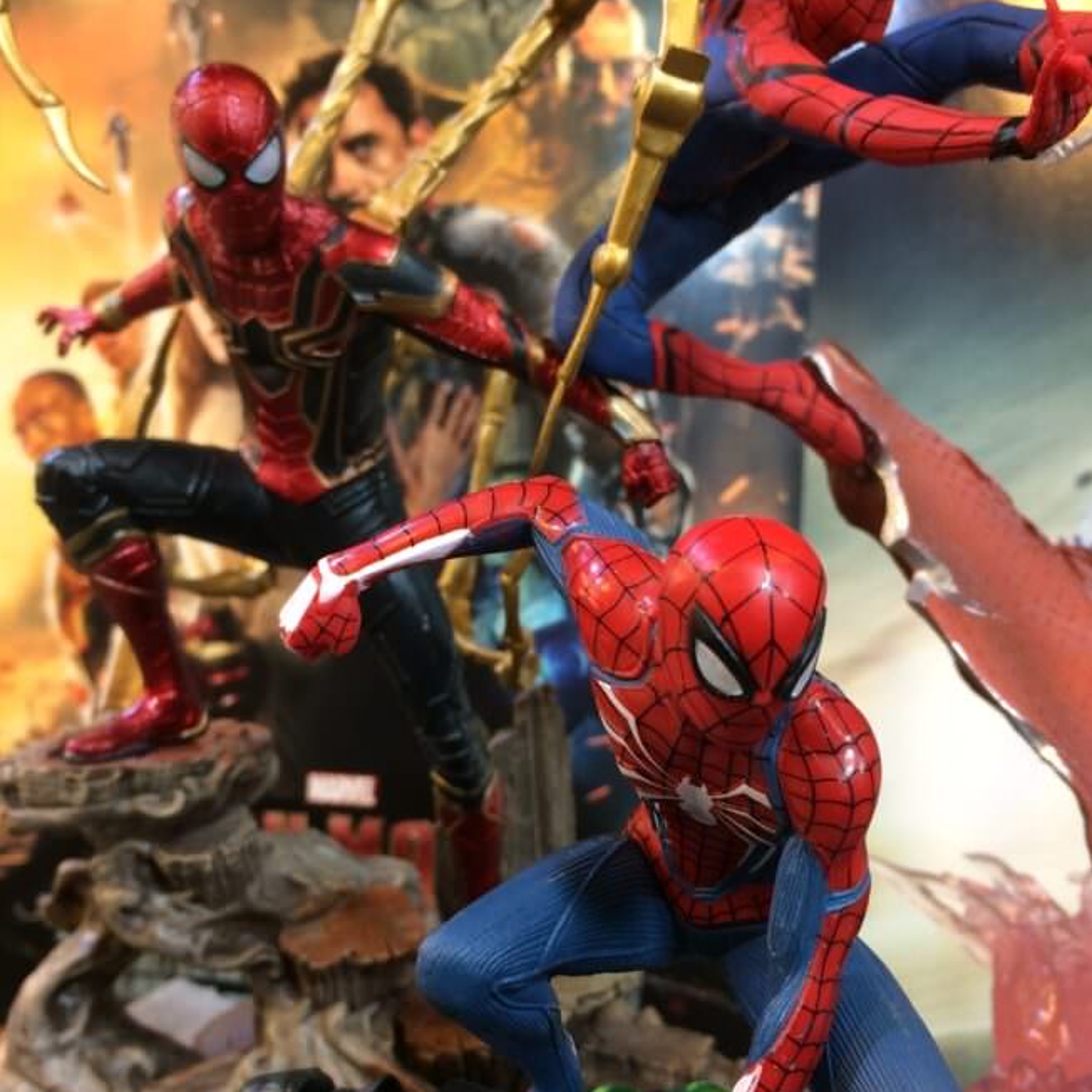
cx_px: 558
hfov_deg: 47.2
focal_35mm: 35
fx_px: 1249
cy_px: 622
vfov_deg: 47.1
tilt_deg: -10.5
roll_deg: +0.5
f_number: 2.2
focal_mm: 4.15
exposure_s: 1/33
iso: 100
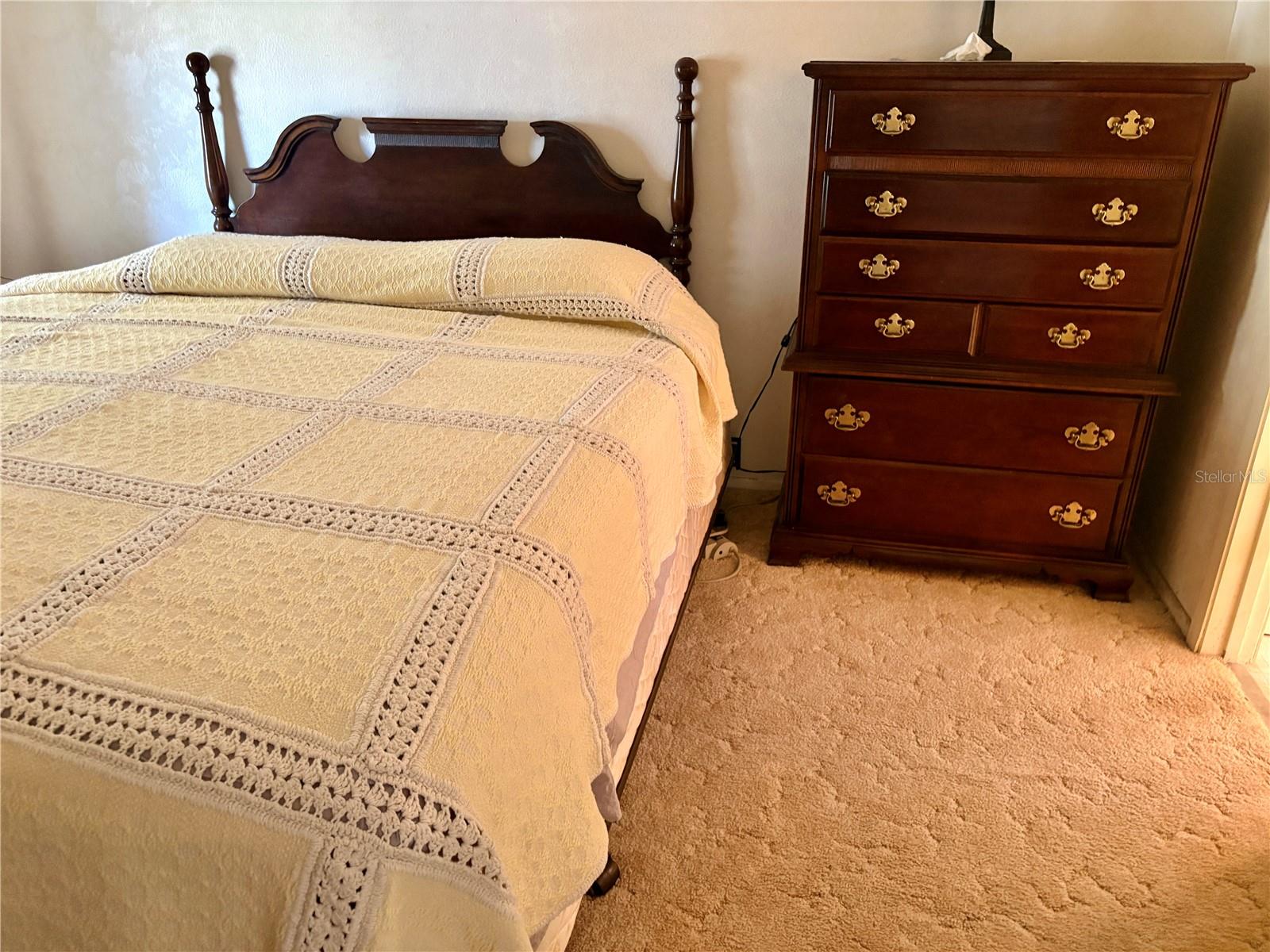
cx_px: 635
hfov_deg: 67.3
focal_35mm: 26
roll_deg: +0.2
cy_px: 476
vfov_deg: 53.1
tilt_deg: -22.3
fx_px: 954
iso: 500
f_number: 1.6
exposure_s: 1/30
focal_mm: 5.96
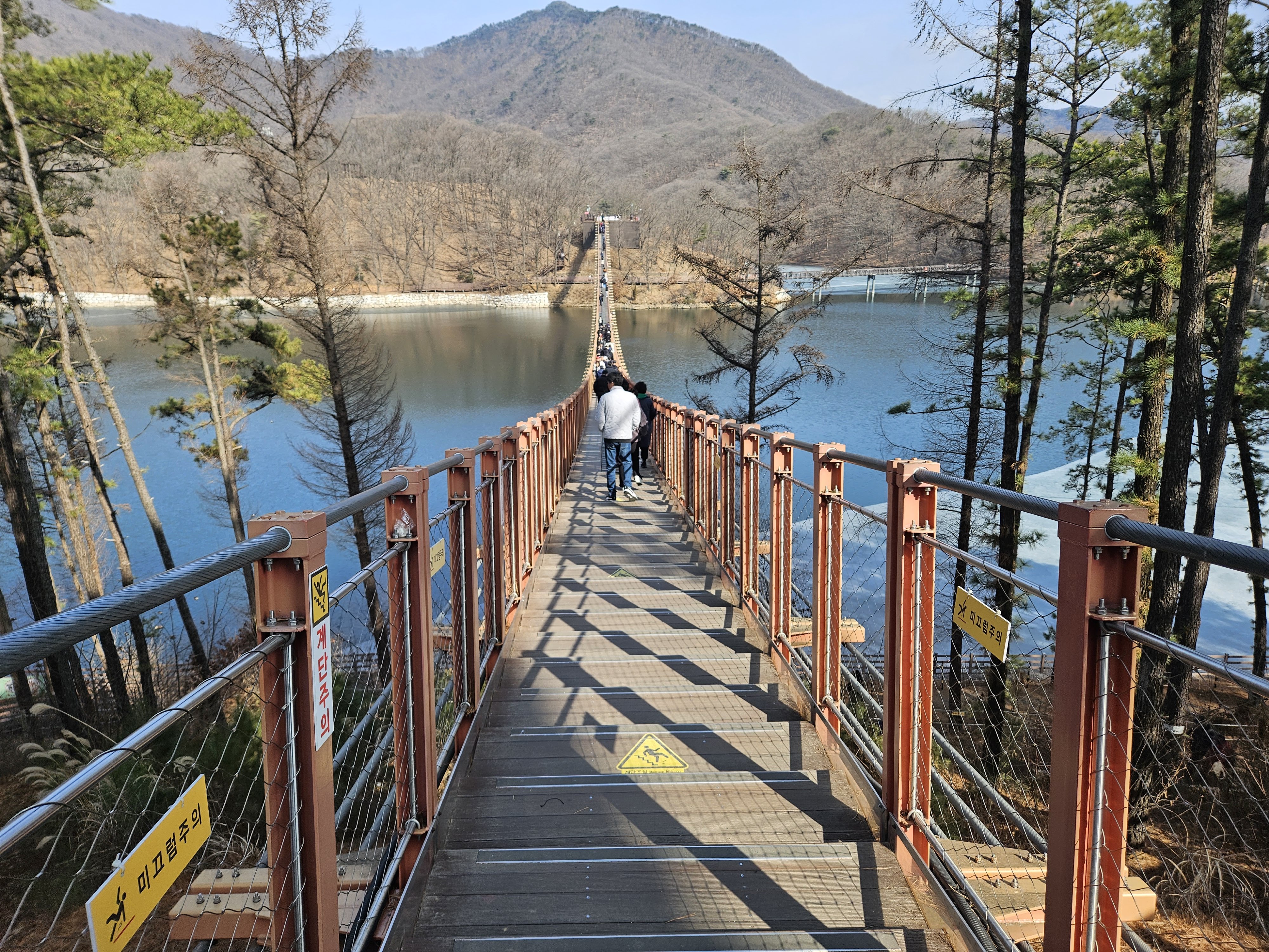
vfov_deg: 58.9
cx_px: 634
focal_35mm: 23
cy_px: 476
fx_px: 843
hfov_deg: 73.9
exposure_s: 1/1036
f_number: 1.8
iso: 32
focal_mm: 5.4
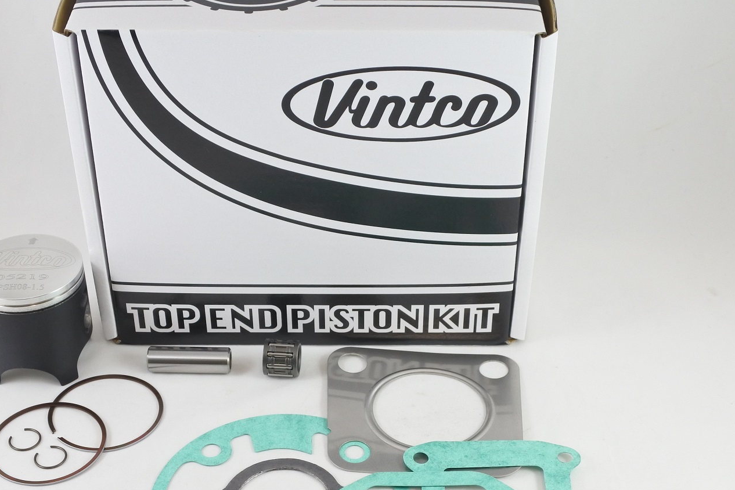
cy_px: 272
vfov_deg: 26.5
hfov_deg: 38.8
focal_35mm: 51
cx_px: 314
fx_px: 1041
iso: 450
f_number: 4
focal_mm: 13.7
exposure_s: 1/125
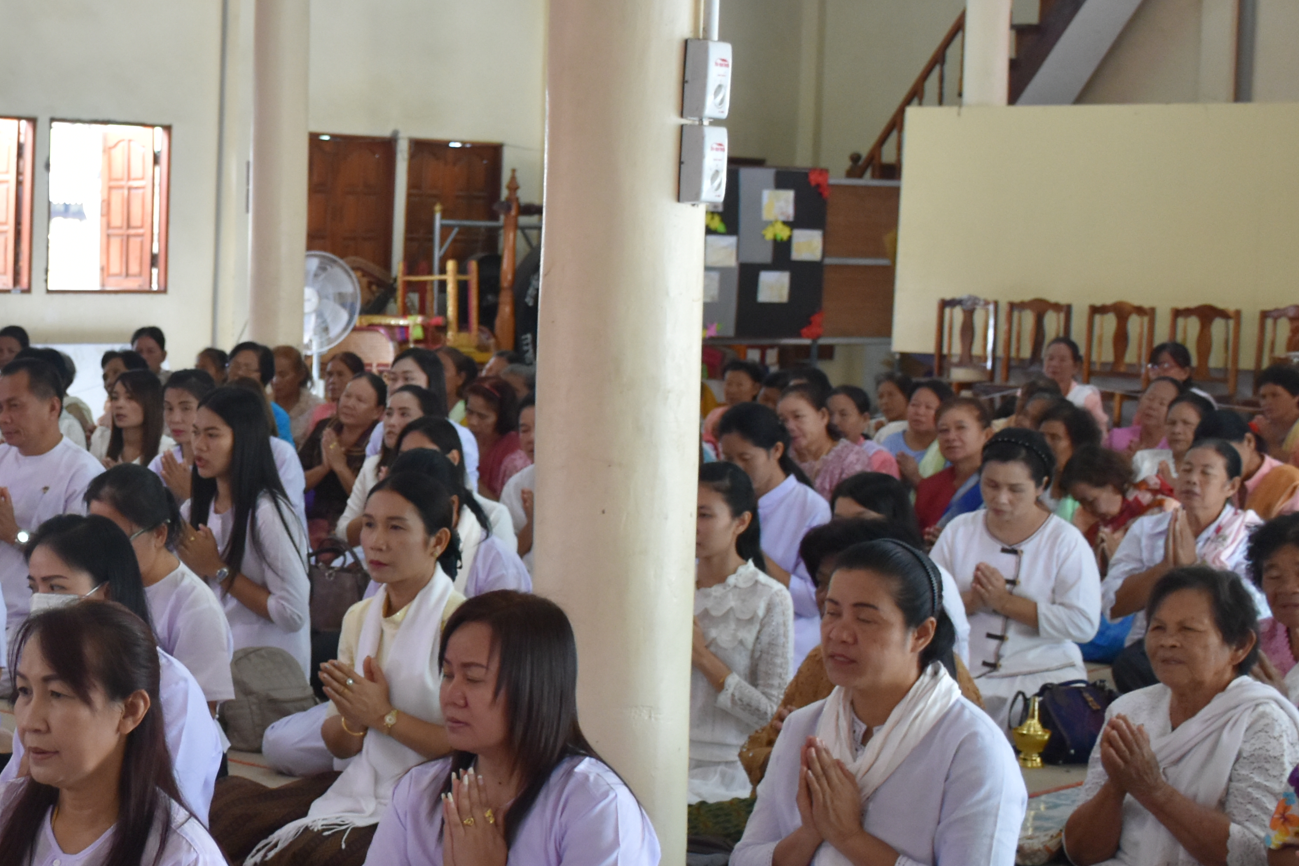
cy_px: 526
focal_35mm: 80
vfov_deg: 17.0
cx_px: 30
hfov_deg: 24.3
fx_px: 2886
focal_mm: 27
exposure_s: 1/60
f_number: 4
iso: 1000
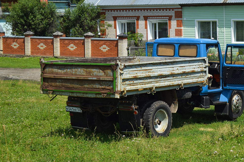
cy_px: 68
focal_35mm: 84
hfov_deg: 24.1
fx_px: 569
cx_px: 148
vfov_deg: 16.2
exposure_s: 1/1250
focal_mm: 46
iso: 200
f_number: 6.3
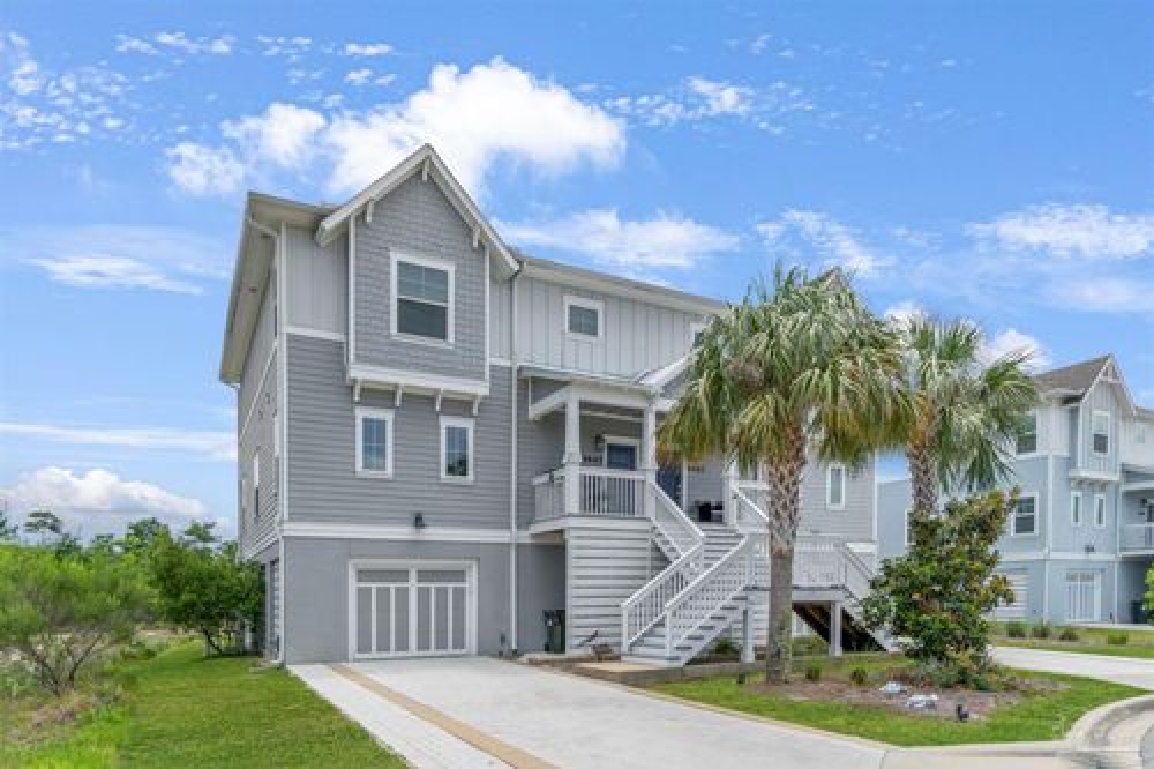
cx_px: 577
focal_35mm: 21
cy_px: 384
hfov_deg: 81.2
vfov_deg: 59.5
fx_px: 673
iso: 100
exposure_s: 1/2000
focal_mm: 14
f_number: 4
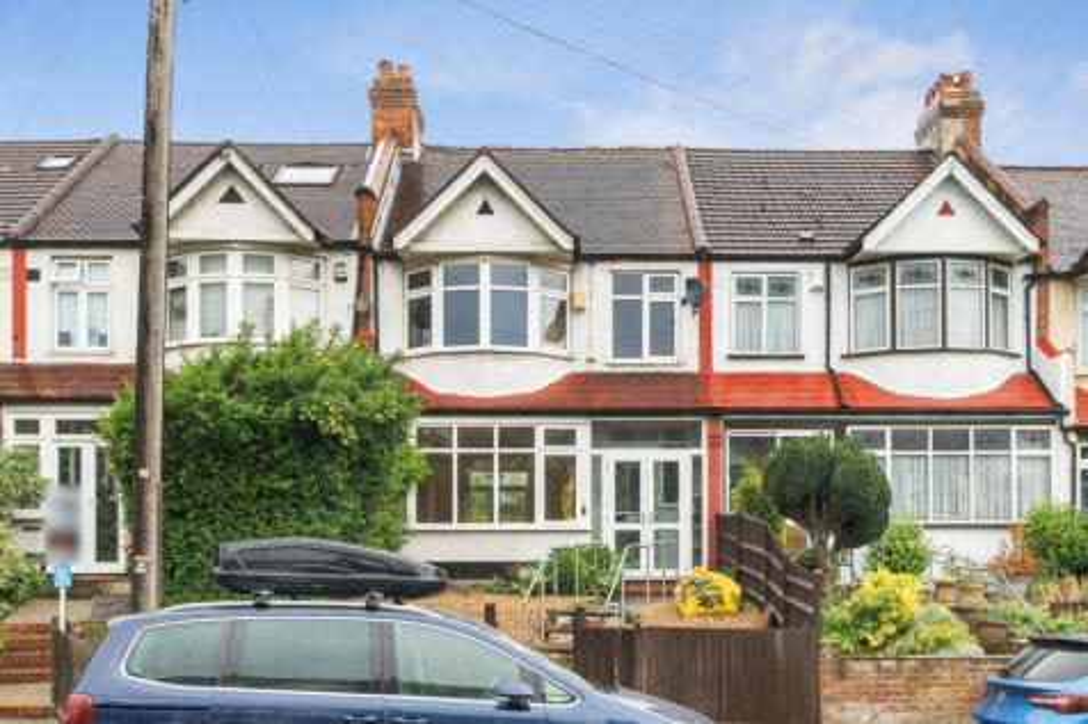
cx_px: 544
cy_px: 362
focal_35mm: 36
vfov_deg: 36.8
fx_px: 1088
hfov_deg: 53.1
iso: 400
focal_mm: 24
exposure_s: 1/100
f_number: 8
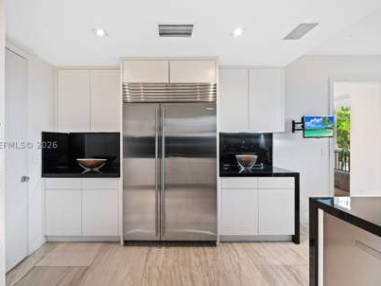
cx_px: 163
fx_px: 176
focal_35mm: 16
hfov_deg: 93.9
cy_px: 144
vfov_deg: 78.1
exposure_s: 1
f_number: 8
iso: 200
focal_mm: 14
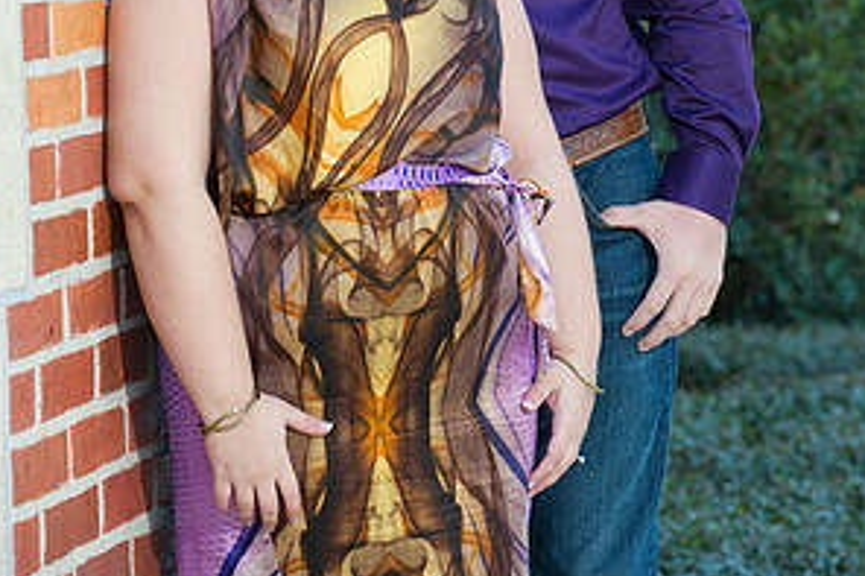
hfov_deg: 9.0
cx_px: 431
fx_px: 5475
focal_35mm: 228
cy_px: -53
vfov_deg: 6.0
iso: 400
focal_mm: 150
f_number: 5.6
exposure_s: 1/80
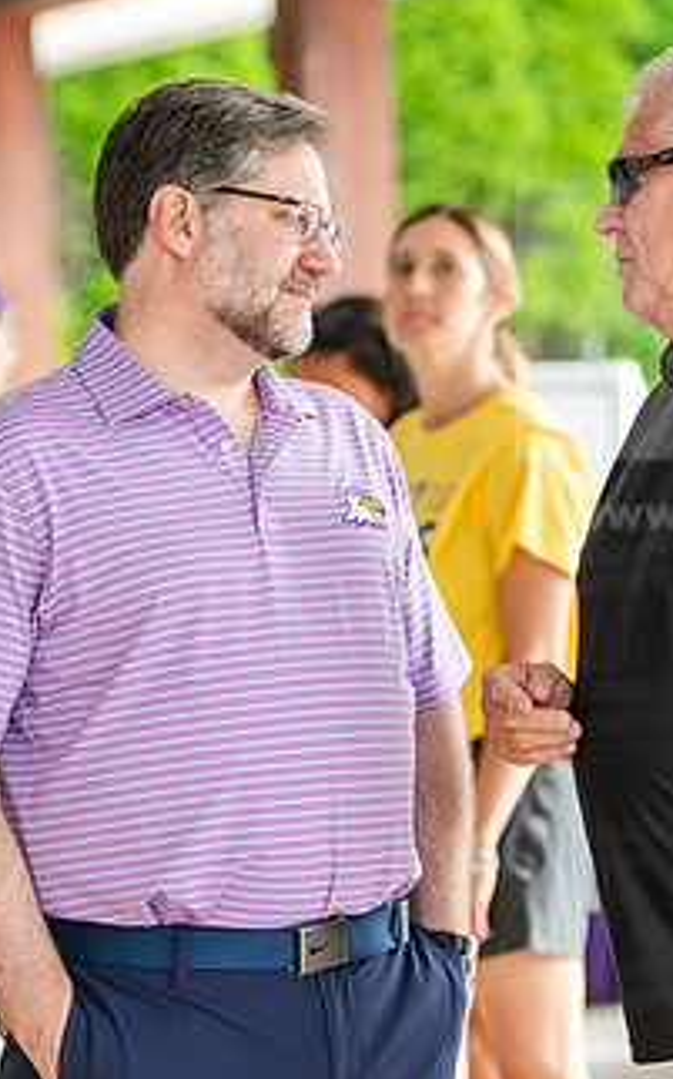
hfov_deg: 6.8
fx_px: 5669
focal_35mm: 193
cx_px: 415
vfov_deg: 10.9
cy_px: 585
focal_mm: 105
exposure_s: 1/200
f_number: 3.2
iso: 250
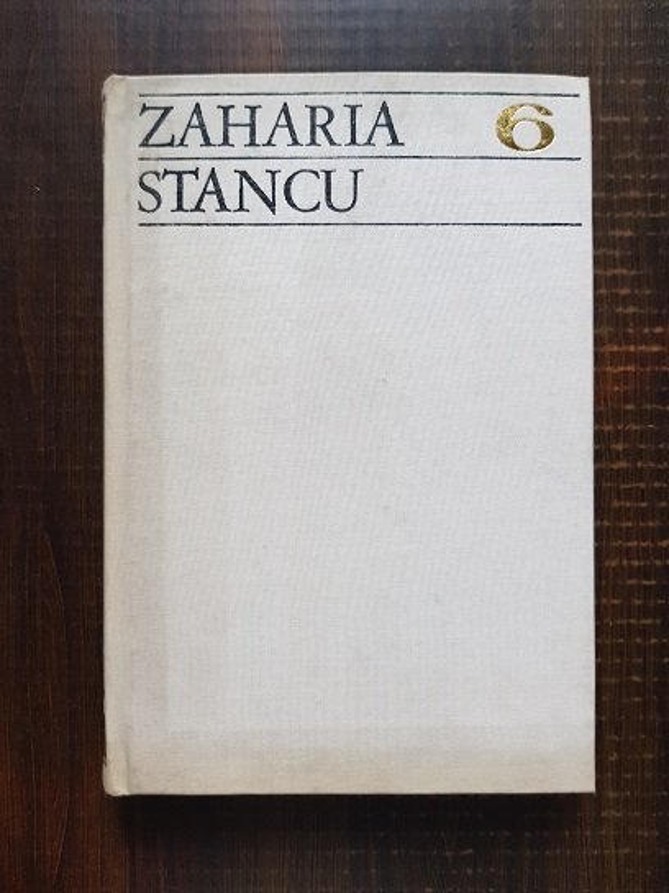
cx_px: 334
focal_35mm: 26
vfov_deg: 67.3
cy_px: 446
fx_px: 670
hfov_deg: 53.1
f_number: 1.7
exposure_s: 1/16
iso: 200
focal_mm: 4.3
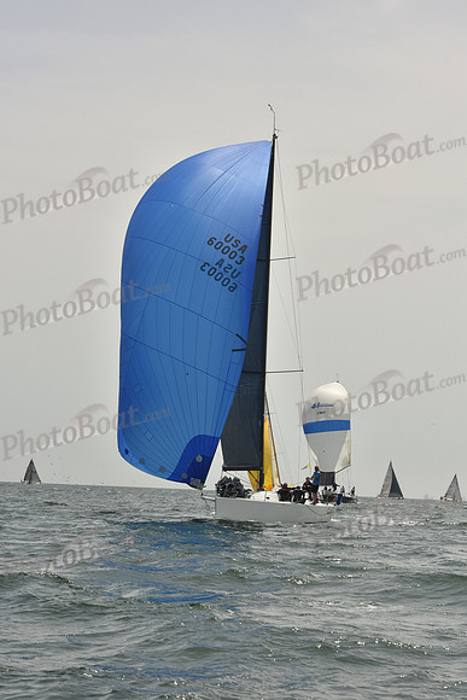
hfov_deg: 15.2
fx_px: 1750
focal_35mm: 90
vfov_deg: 22.6
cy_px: 350
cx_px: 234
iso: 400
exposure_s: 1/1600
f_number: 11
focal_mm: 90
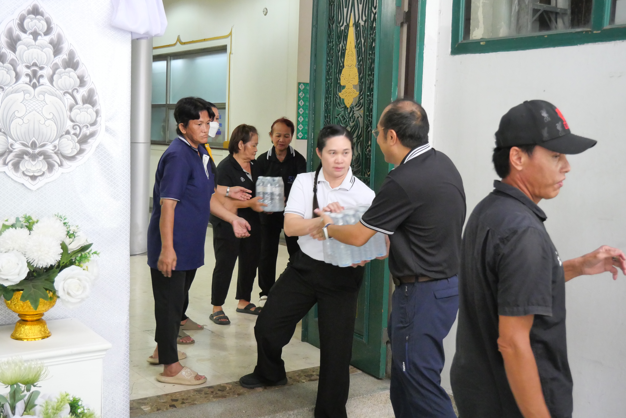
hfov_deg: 47.4
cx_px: 313
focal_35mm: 41
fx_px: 713
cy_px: 209
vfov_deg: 32.7
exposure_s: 1/50
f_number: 4.1
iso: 3200
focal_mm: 20
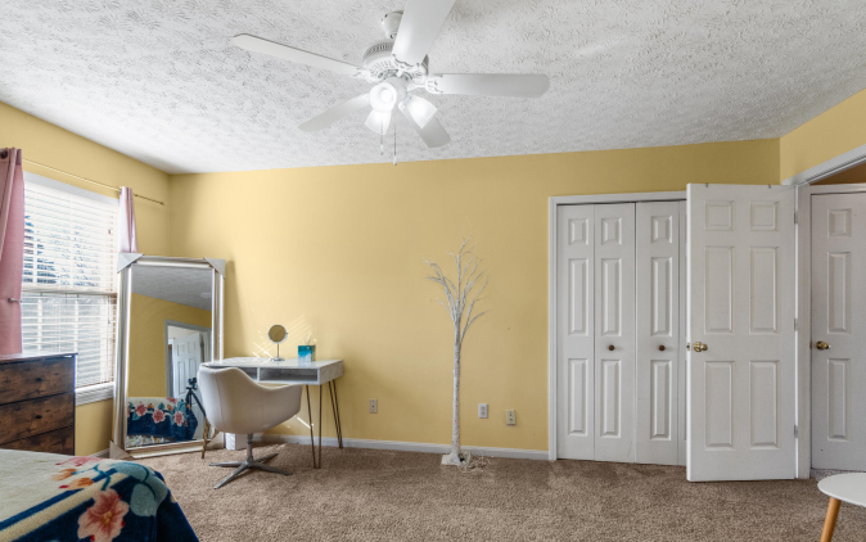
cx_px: 416
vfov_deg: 67.8
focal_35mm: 17
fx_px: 401
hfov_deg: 94.3
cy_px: 304
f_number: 8
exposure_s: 1/30
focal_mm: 10
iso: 400
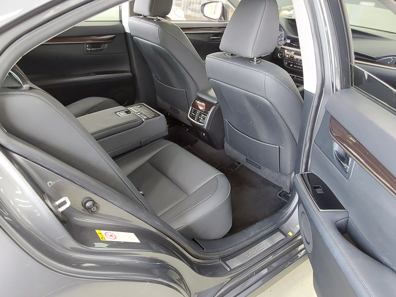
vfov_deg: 49.7
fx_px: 320
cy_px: 148
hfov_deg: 63.4
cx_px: 198
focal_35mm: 28
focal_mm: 2.91
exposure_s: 1/60
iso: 400
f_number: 1.9
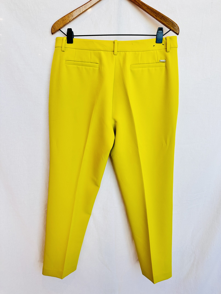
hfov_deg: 56.8
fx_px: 204
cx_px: 110
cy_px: 147
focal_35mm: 24
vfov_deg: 71.6
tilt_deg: -13.4
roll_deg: -2.0
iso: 64
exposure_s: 1/100
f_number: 1.78
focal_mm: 6.86
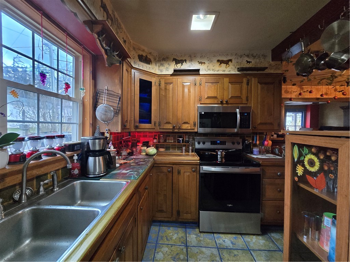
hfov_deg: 106.2
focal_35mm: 13
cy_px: 131
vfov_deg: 89.9
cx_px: 175
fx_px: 131
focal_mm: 2.2
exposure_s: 1/60
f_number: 2.2
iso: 1000
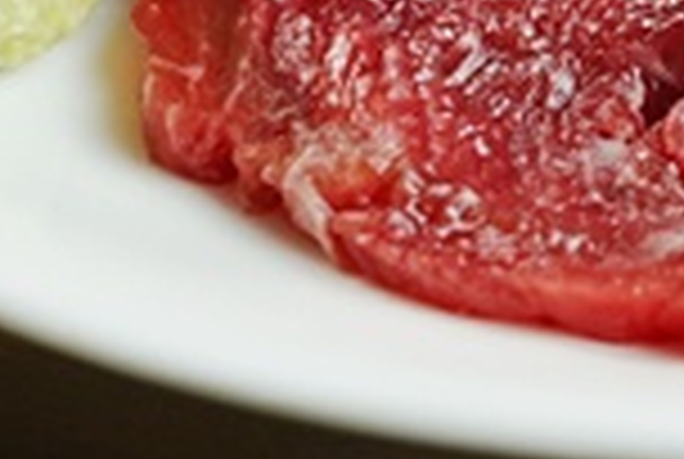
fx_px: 8757
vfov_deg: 3.0
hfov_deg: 4.4
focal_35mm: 460
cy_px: -884
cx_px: 1660
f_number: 11
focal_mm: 70
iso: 400
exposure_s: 1/125
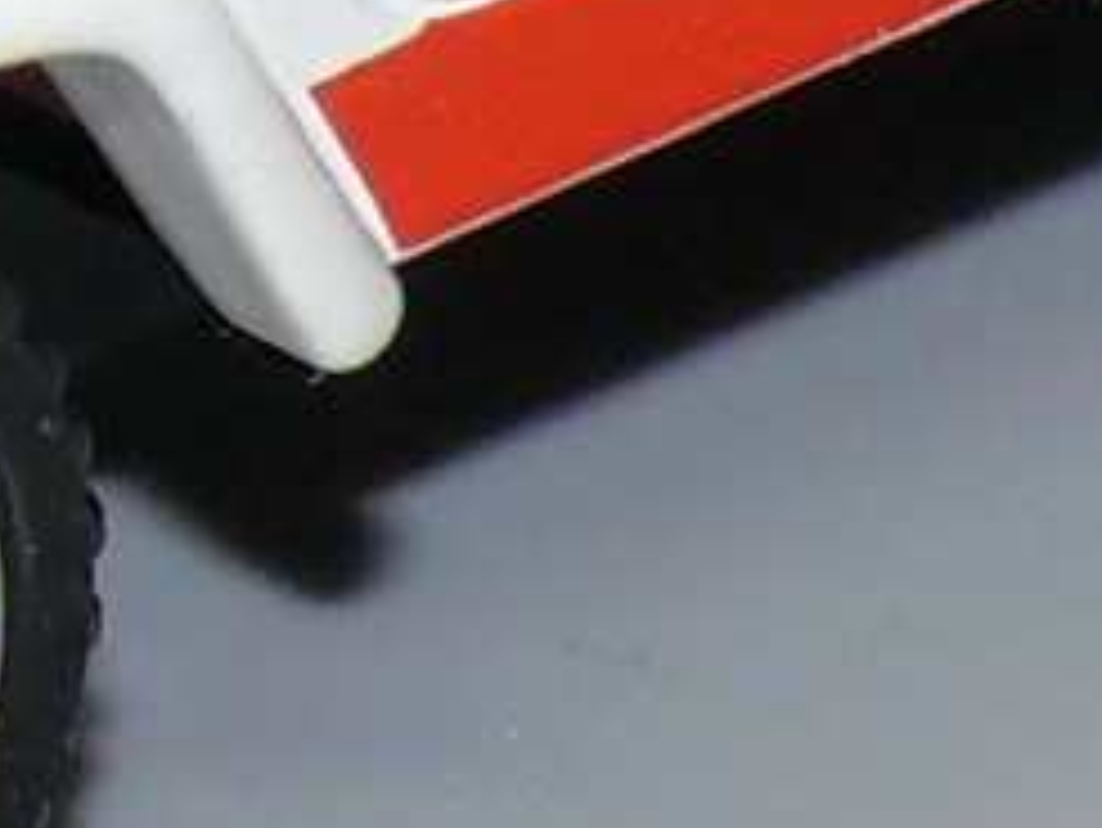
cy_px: -810
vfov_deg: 2.1
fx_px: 22487
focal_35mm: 706
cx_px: 85
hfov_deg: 2.8
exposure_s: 1/30
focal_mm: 13.8
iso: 100
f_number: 4
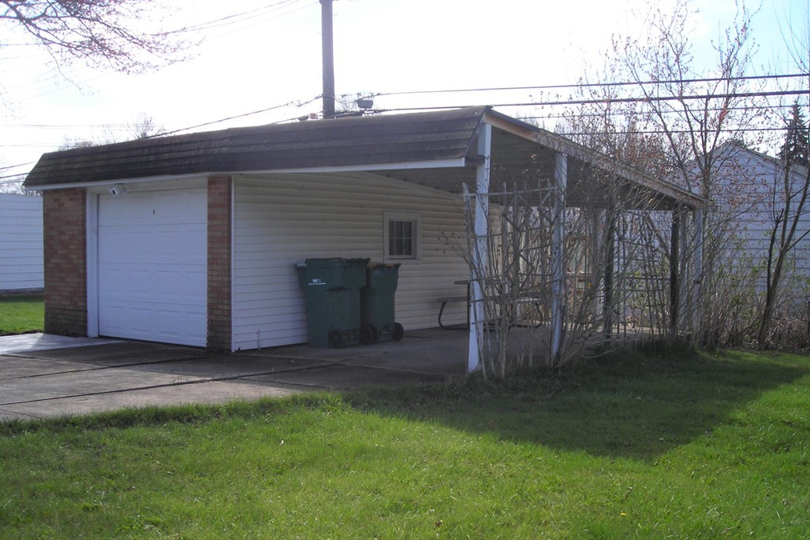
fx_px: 900
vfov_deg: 33.4
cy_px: 289
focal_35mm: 40
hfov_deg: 48.5
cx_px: 408
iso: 50
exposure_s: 1/200
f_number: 6.4
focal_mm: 6.3
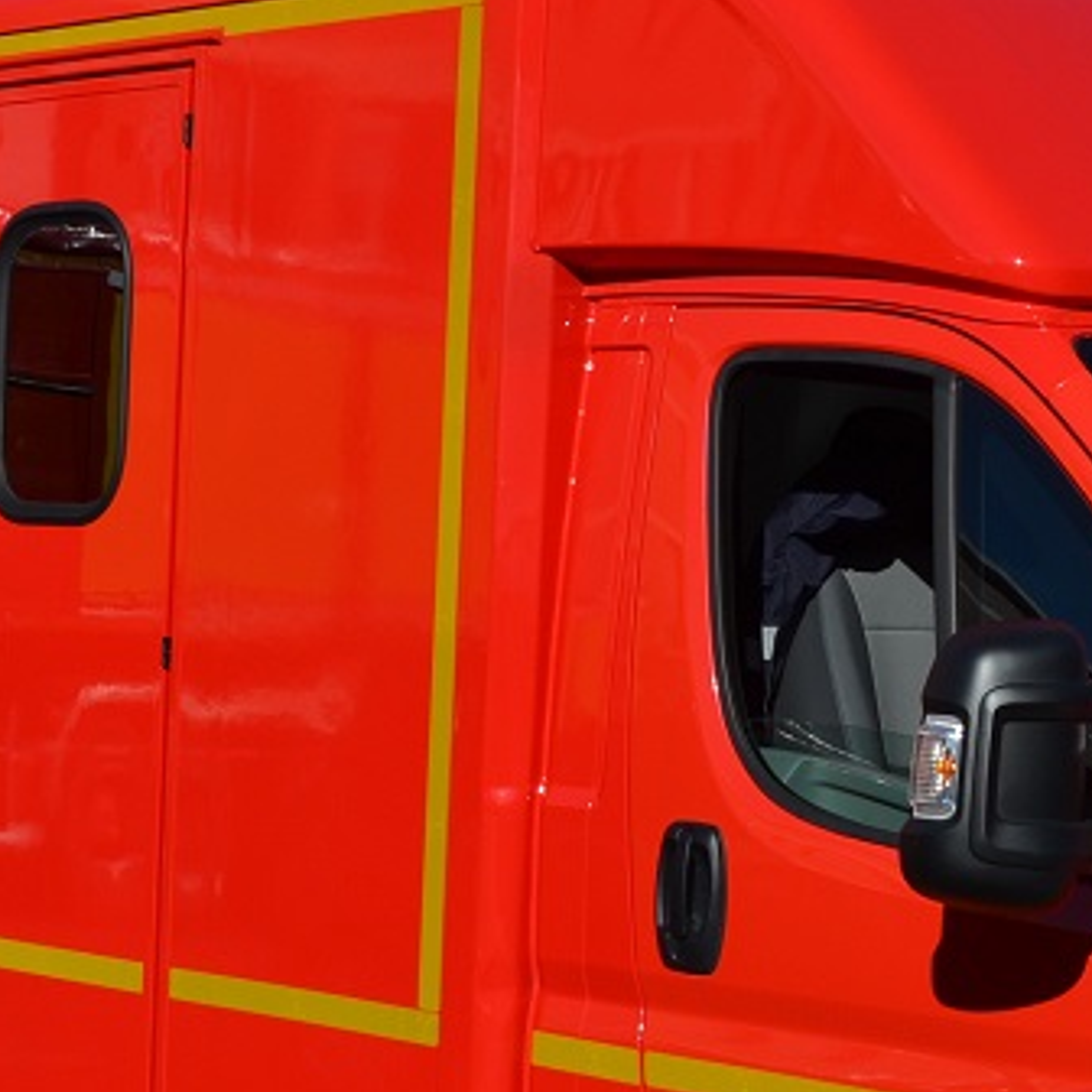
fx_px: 3445
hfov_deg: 17.9
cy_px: 674
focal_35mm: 97
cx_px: 816
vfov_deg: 18.0
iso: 100
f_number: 9
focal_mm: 21
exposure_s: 1/320
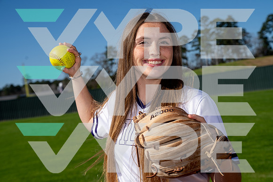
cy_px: 91
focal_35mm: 60
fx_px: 455
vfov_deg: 22.6
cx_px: 136
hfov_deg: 33.4
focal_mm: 60
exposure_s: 1/640
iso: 100
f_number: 6.3
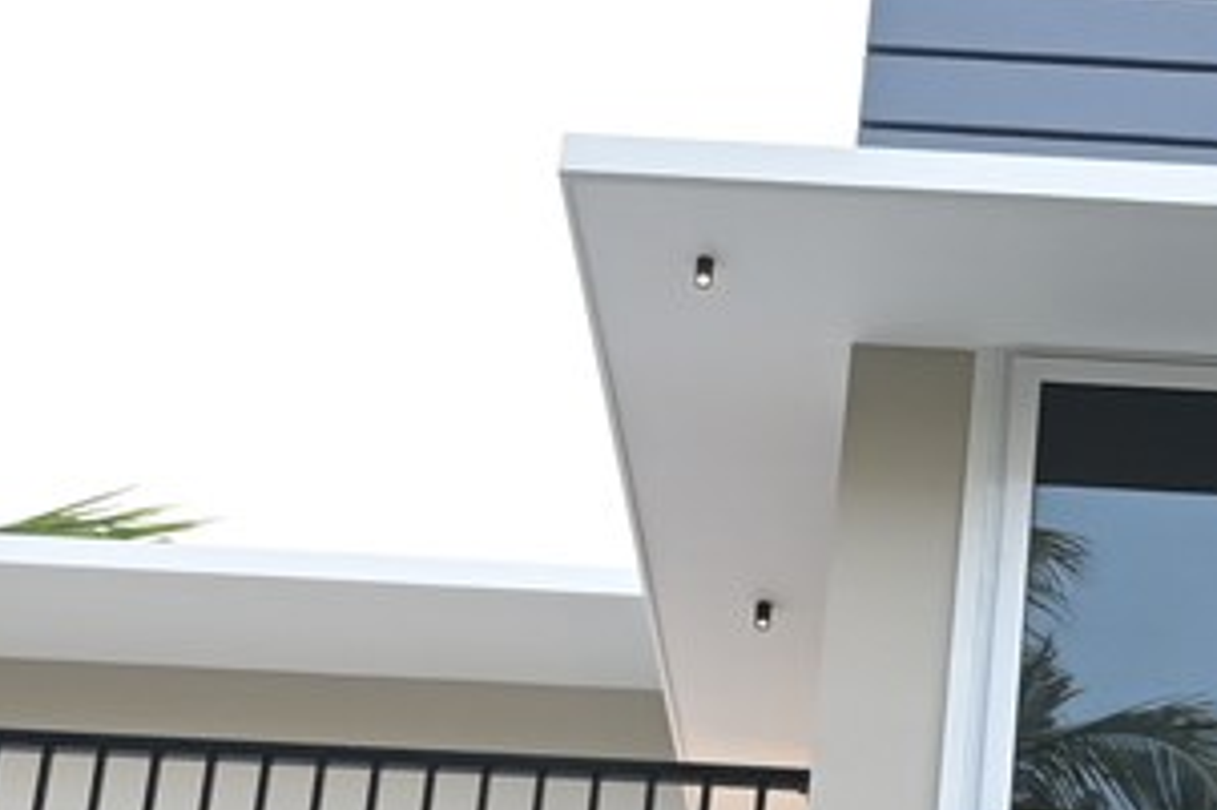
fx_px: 4358
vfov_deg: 10.2
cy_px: 1298
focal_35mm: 129
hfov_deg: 15.6
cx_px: 1259
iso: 500
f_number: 5.6
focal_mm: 24
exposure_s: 1/200
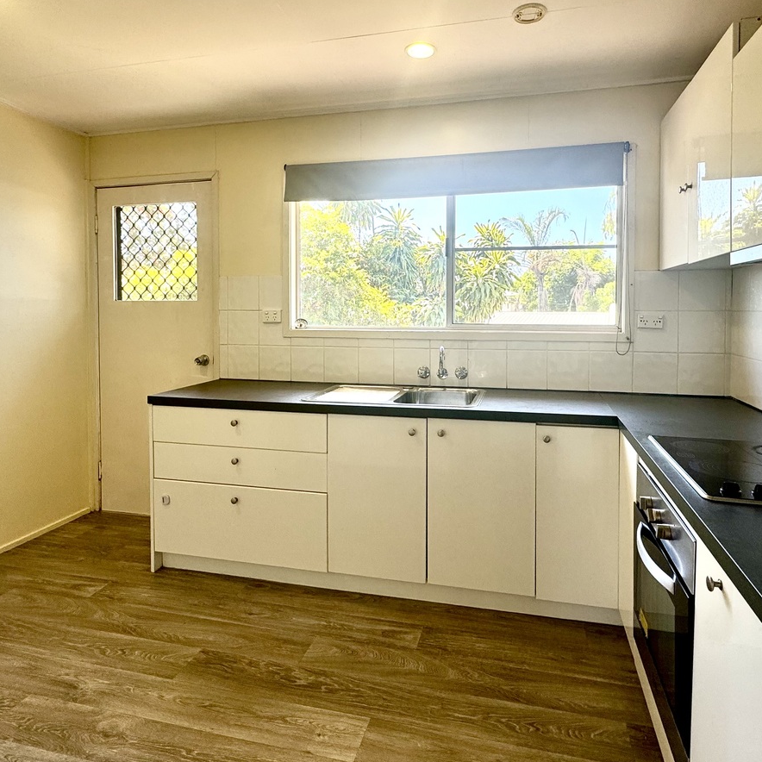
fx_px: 523
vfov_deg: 71.7
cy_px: 325
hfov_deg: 72.1
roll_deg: +0.3
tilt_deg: -1.3
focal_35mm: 21
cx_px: 407
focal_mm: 2.22
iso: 40
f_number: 2.2
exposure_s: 1/116
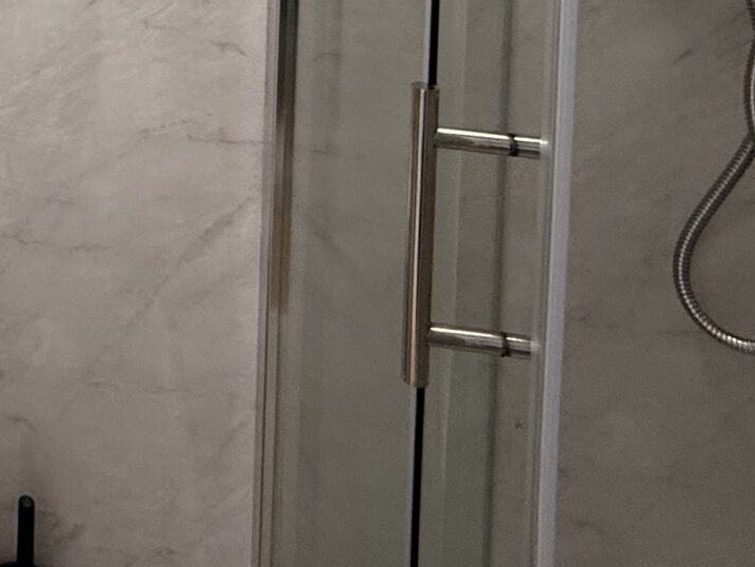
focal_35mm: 50
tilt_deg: -2.0
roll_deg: -1.8
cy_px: -291
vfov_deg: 23.2
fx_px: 1091
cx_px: -210
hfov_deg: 30.6
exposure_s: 1/100
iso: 160
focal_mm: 2.22
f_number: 2.2
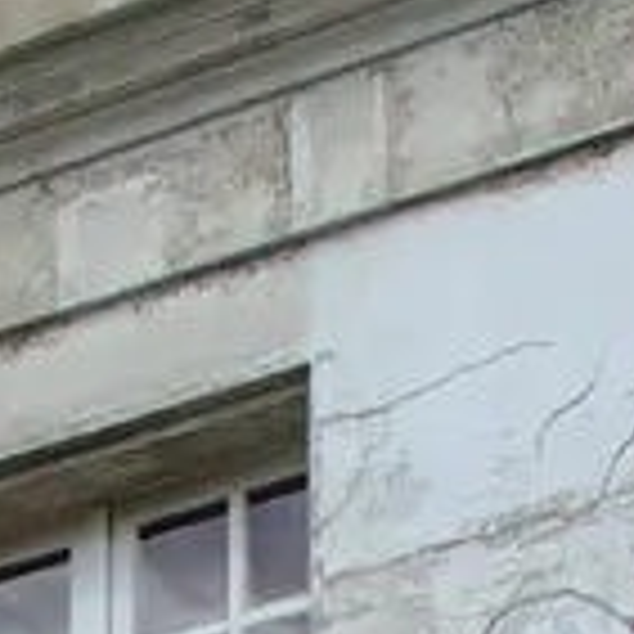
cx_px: -737
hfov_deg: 5.7
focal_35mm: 297
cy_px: 1772
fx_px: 6154
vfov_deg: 5.6
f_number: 5.6
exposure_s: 1/200
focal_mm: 6.1
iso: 80
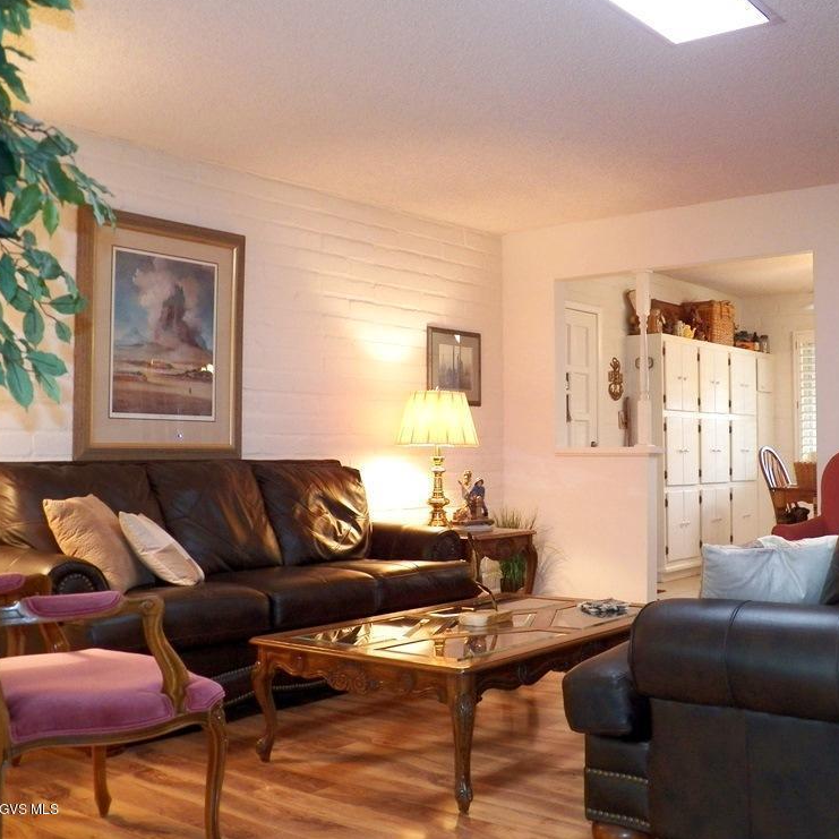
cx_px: 514
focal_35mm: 37
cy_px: 417
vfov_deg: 44.9
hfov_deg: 44.6
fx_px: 1015
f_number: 2.8
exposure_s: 1/30
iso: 320
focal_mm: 5.5
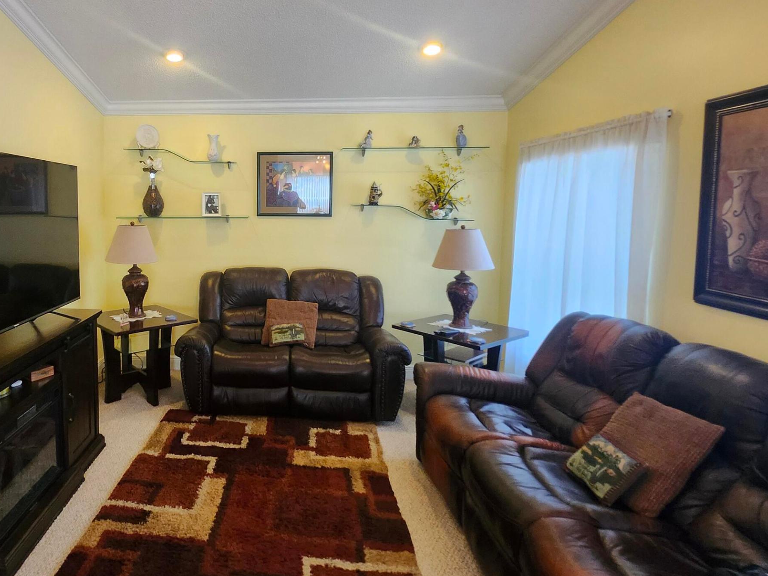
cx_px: 244
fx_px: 466
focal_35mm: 21
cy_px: 231
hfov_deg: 76.0
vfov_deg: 62.9
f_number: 2.2
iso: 320
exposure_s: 1/60
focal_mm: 1.74
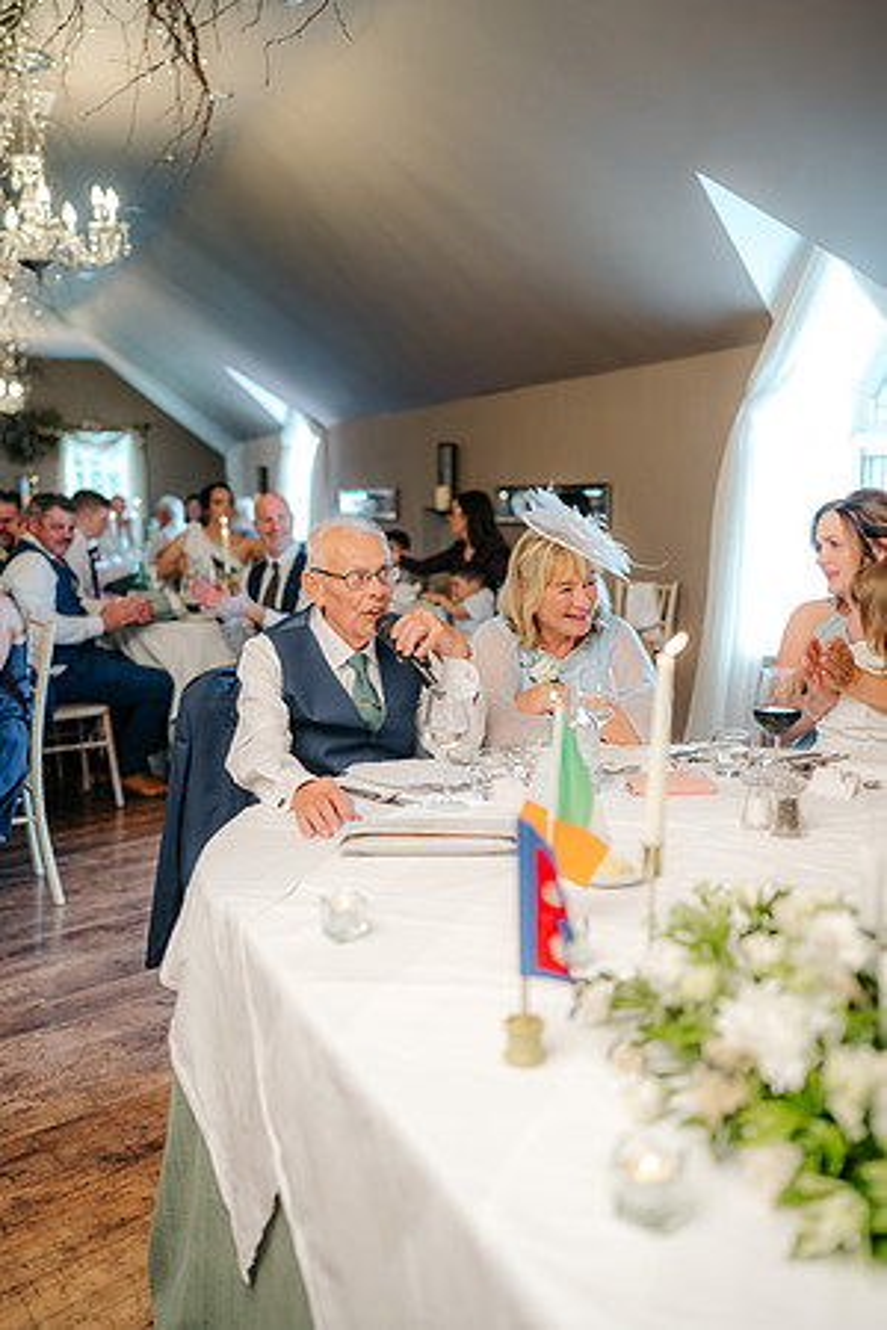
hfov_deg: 37.9
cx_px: 444
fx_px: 1293
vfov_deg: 54.4
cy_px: 665
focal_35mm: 35
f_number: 1.8
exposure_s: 1/200
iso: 1000
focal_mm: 35
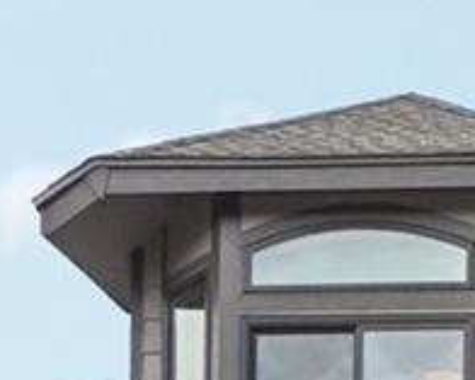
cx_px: 943
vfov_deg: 12.5
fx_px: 1617
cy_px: 641
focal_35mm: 115
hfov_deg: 14.1
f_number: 8
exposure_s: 1/160
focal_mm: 10
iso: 100
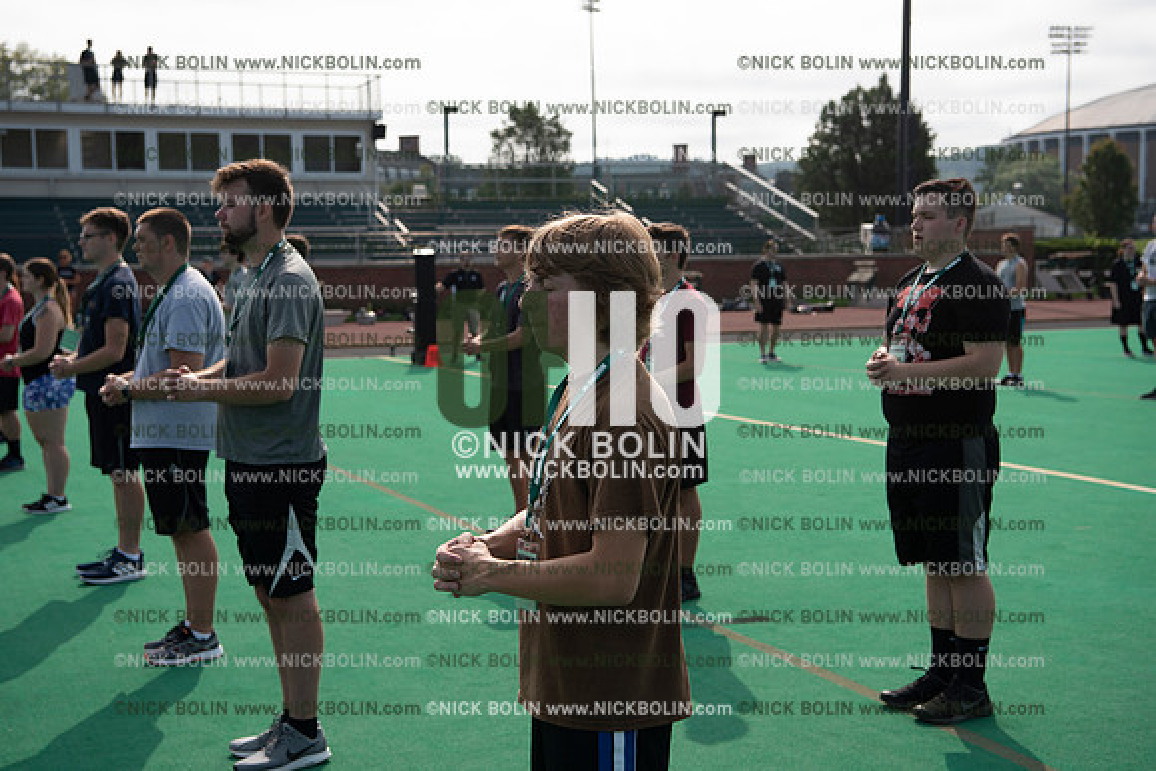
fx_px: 1766
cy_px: 386
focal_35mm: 55
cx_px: 578
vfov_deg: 24.6
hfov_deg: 36.2
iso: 125
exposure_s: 1/640
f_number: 5.6
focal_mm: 55
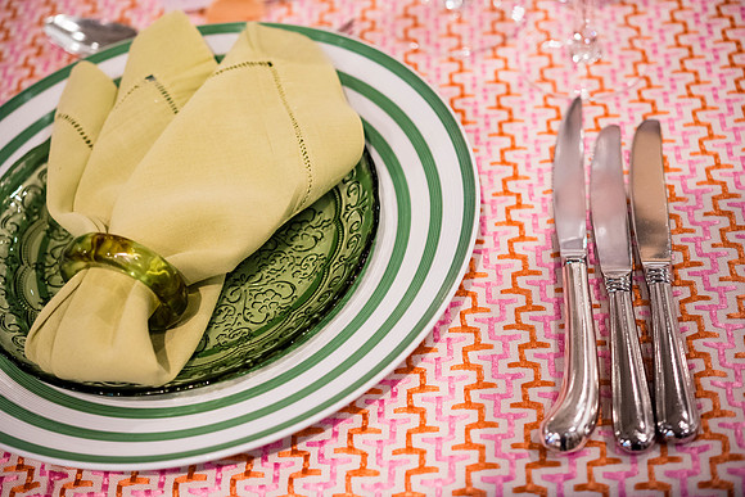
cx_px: 372
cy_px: 248
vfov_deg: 22.6
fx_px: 1242
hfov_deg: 33.4
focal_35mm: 60
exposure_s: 1/160
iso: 1400
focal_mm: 60
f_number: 4
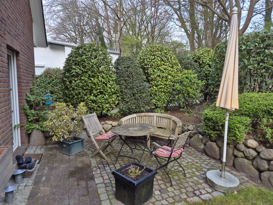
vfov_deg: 58.9
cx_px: 136
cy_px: 102
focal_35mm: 23
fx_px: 181
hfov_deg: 73.9
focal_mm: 5.4
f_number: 1.8
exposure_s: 1/180
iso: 32
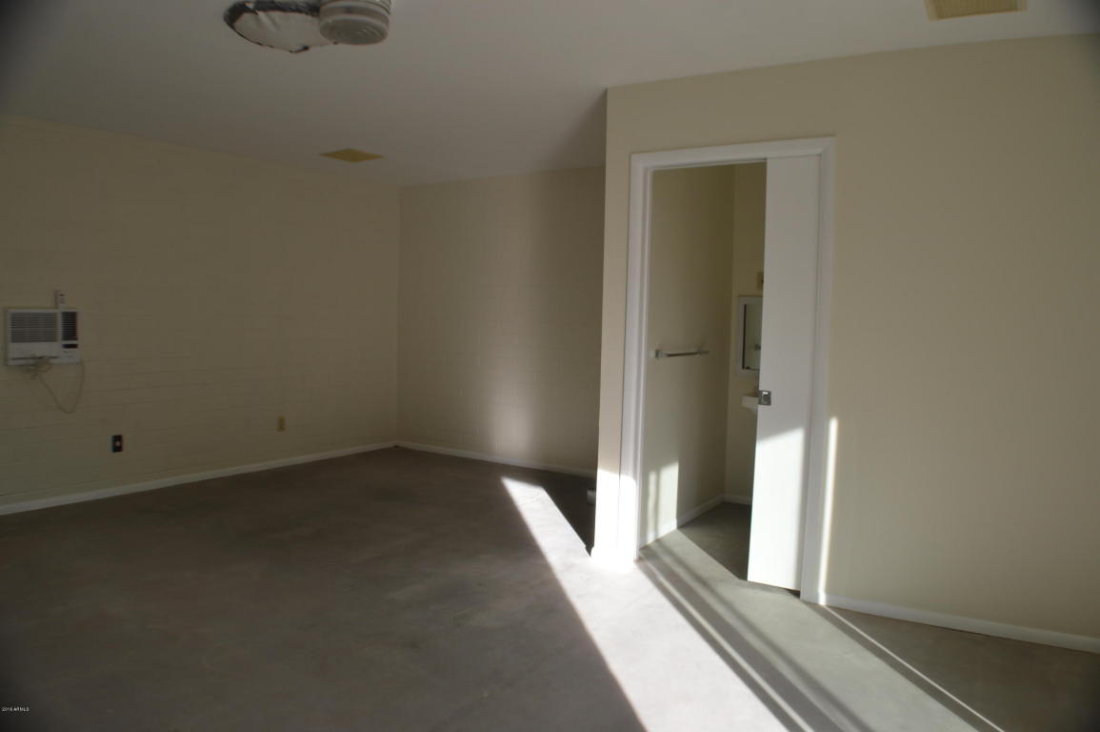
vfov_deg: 43.5
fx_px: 916
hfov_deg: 62.0
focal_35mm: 30
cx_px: 550
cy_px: 366
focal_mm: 20
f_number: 6.3
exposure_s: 1/80
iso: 100
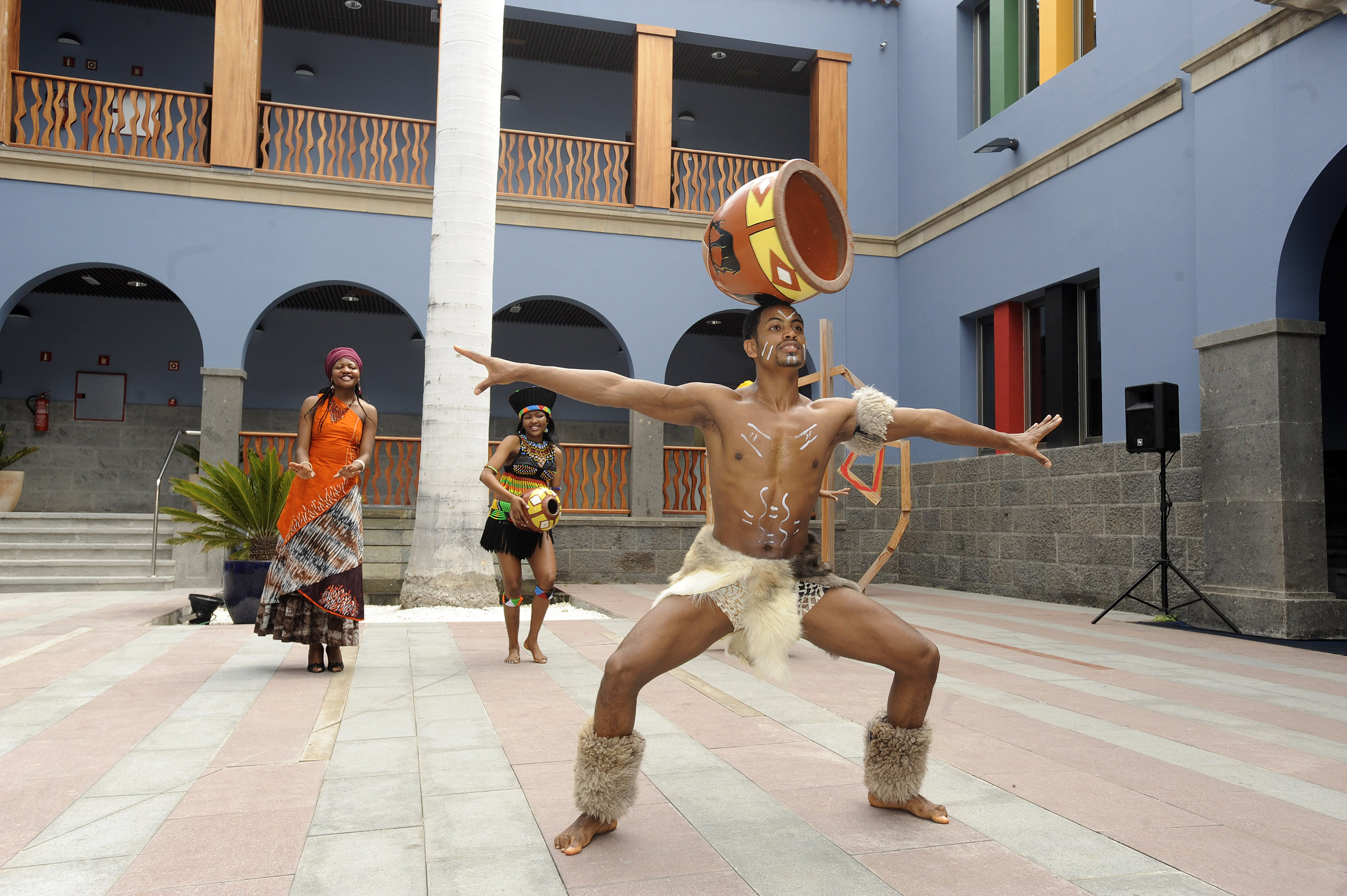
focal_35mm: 28
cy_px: 448
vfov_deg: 46.4
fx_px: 1047
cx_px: 674
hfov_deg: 65.5
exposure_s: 1/250
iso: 500
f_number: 5.6
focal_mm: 28
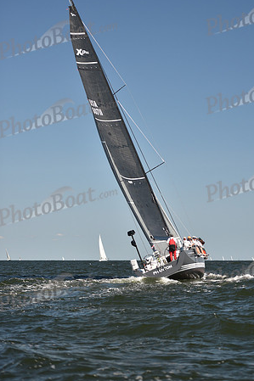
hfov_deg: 12.9
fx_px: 1123
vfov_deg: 19.3
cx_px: 162
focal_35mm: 106
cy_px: 148
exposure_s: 1/1600
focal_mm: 82
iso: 250
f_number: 2.8
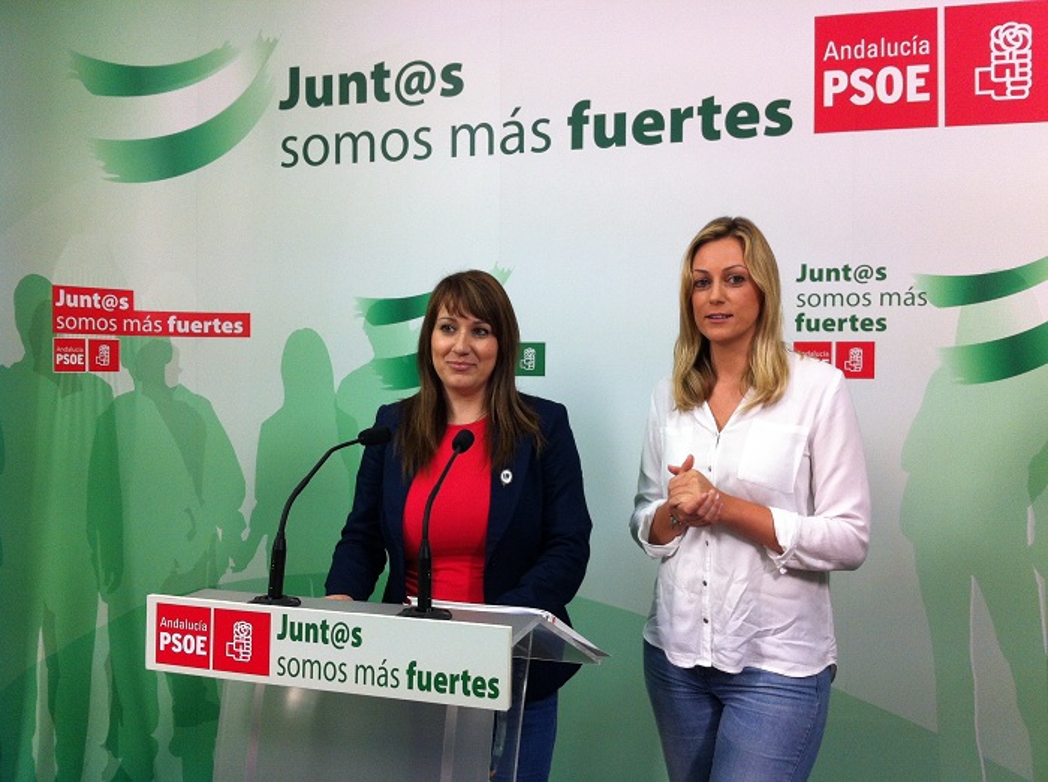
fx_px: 1057
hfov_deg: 52.7
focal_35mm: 35
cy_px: 391
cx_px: 524
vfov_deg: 40.6
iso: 100
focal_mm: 3.85
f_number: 2.8
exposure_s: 1/60
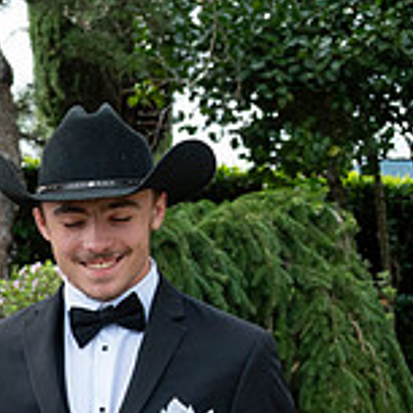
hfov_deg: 11.0
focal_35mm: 151
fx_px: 2038
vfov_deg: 11.5
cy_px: 379
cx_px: -251
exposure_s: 1/1600
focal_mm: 47
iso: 1250
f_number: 5.6
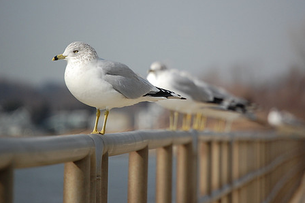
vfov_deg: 3.5
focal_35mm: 388
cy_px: 74
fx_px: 3285
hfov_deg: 5.3
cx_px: 168
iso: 320
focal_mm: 200
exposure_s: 1/2000
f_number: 5.6
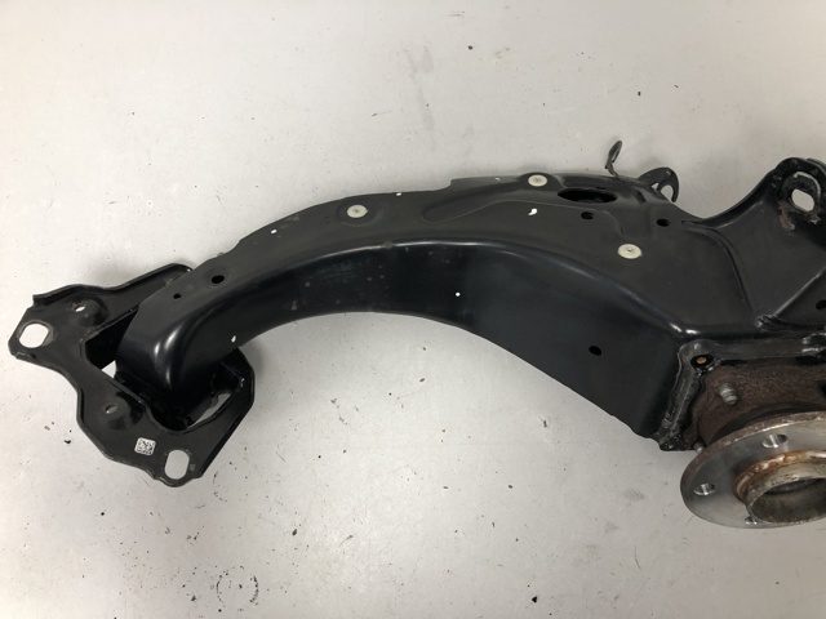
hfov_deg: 63.4
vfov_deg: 49.7
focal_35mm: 28
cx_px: 413
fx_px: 668
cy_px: 310
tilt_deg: -82.7
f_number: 1.8
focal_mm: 4
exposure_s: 1/20
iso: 40
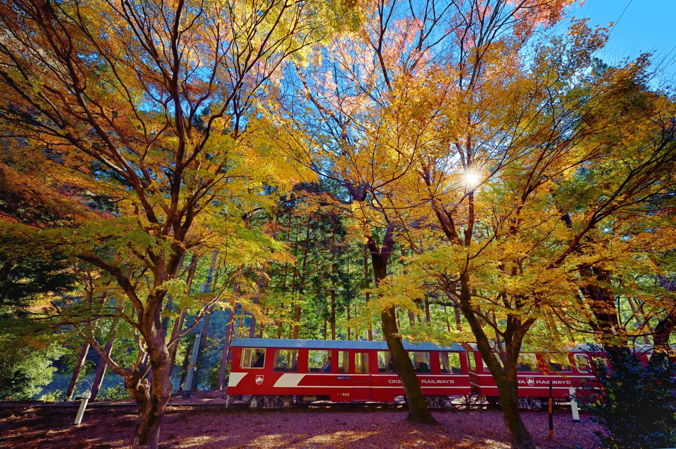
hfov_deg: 104.3
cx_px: 338
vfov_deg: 81.1
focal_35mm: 14
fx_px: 263
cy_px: 224
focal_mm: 14
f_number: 8
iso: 400
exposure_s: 1/250
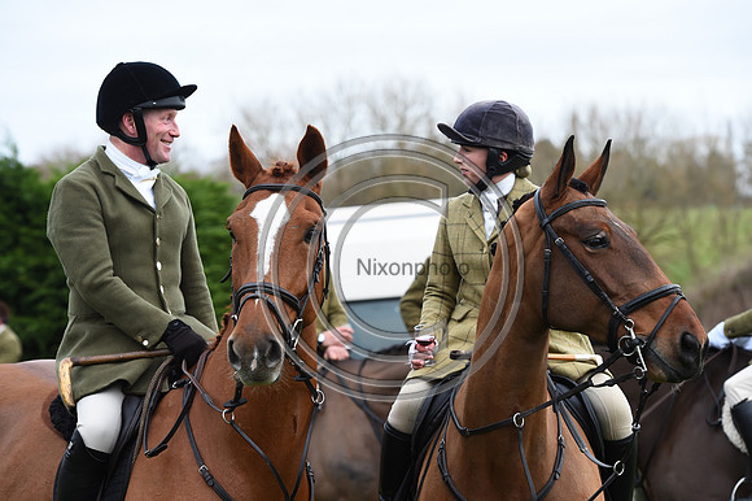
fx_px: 2610
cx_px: 376
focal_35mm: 125
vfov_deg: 11.0
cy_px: 250
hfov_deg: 16.4
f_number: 5.6
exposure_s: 1/500
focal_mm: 125
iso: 900
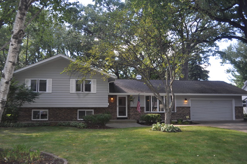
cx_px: 124
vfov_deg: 47.8
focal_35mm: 27
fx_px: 185
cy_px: 82
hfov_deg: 67.4
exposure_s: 1/200
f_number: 3.5
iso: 250
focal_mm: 18
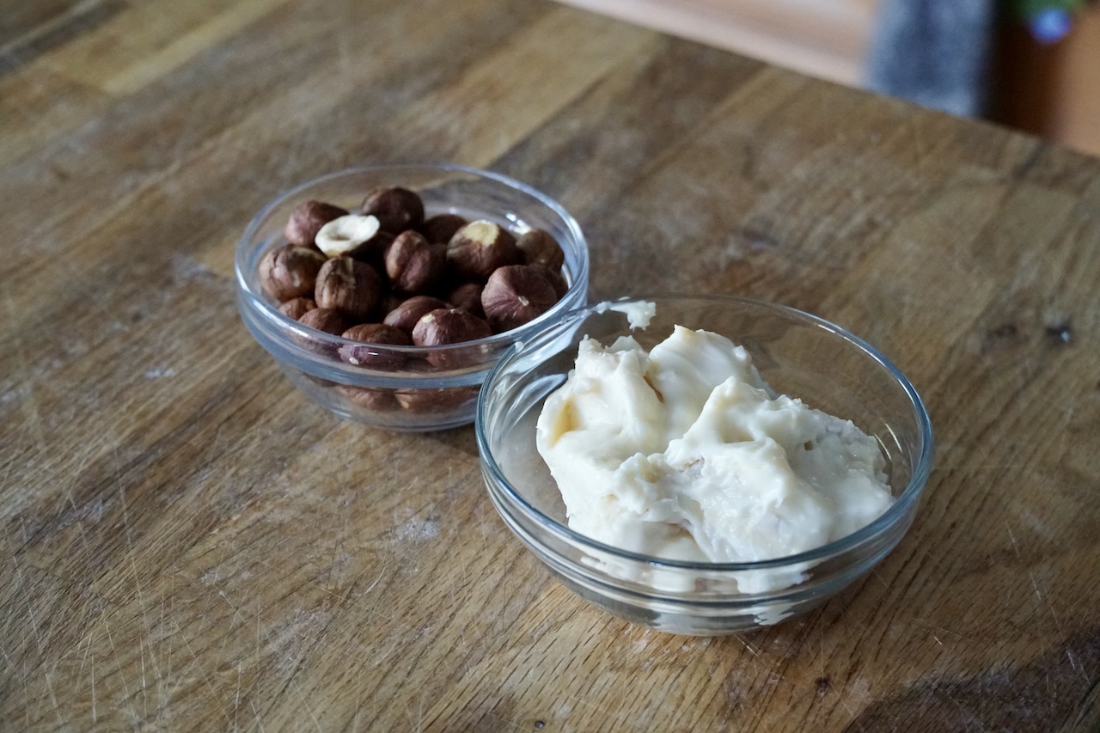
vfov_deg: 18.9
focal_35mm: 72
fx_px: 2200
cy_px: 366
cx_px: 550
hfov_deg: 28.1
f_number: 5
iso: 5000
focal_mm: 48
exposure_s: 1/80
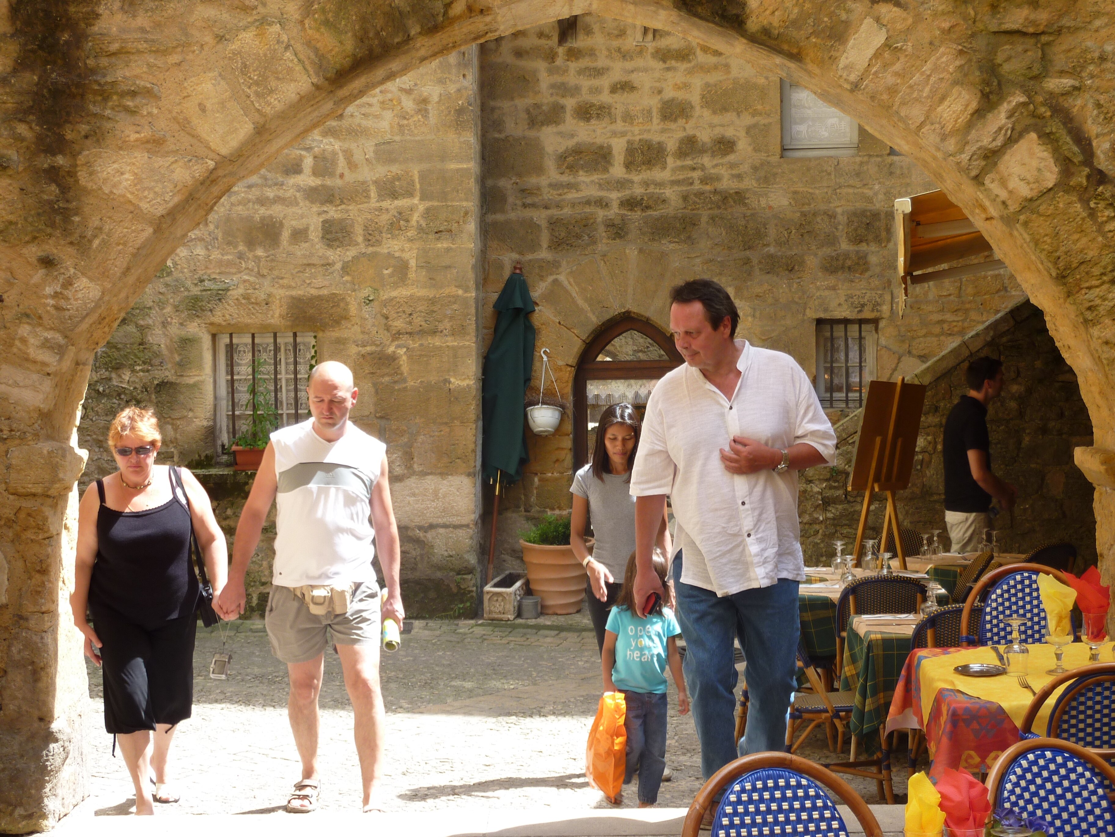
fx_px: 1900
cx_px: 558
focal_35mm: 59
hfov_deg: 32.7
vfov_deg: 24.8
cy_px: 418
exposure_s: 1/80
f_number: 3.9
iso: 80
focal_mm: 9.7
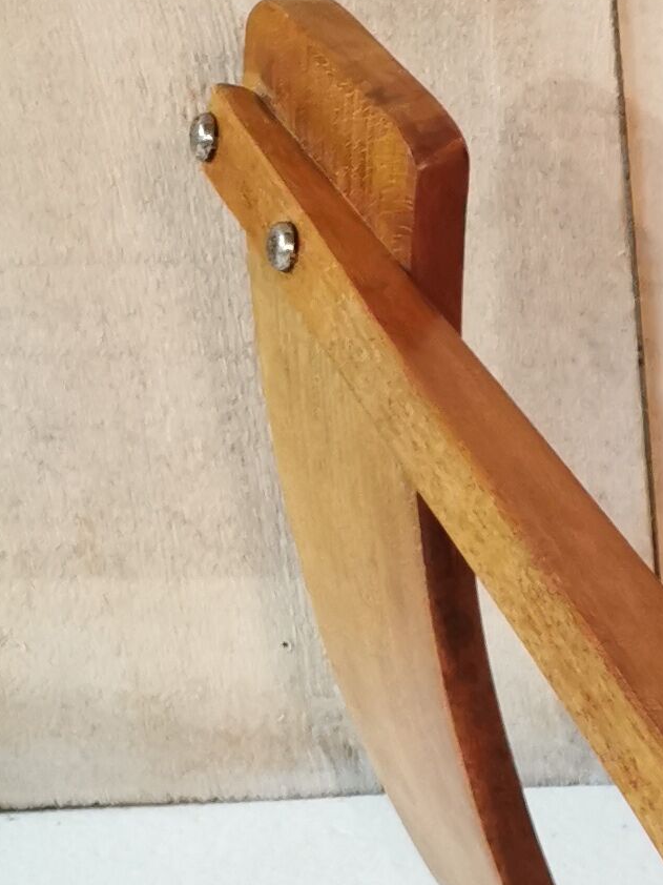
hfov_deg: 11.2
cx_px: 1430
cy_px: 1247
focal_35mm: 117
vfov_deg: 15.7
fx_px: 2989
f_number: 1.8
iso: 200
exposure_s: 1/100
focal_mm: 5.58
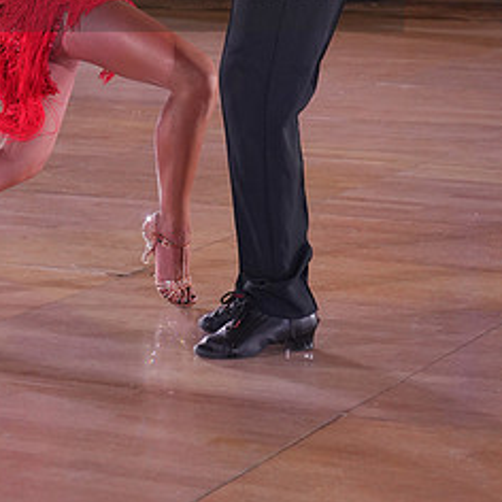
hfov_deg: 12.4
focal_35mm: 140
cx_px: 112
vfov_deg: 12.3
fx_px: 2297
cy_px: -38
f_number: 4
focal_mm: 67
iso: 1600
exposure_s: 1/400
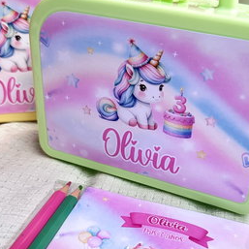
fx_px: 358
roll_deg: -8.0
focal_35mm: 44
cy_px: 168
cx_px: 141
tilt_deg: -32.0
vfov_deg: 37.9
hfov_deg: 38.3
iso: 160
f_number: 1.78
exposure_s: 1/121
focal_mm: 6.86
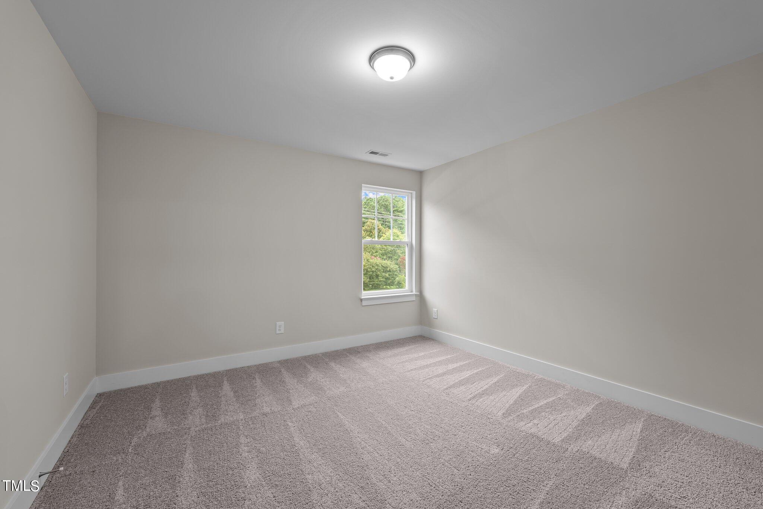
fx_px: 297
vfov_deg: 81.2
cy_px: 254
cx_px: 382
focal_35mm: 14
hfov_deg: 104.3
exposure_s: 1/2.5
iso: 200
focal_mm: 14
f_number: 7.1
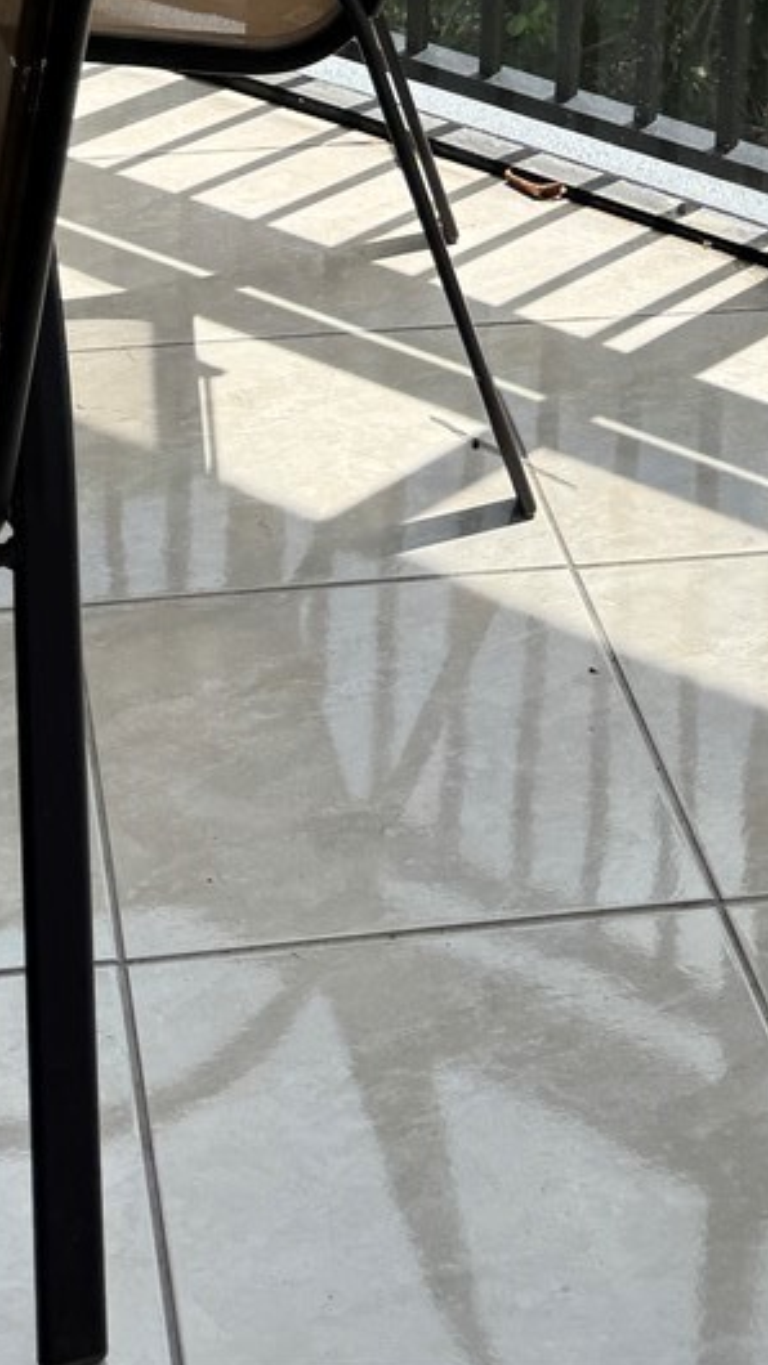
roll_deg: -3.2
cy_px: -688
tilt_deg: -8.4
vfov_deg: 22.2
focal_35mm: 79
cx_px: 441
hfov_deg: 15.3
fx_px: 2861
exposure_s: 1/1261
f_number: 1.78
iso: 80
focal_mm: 6.76
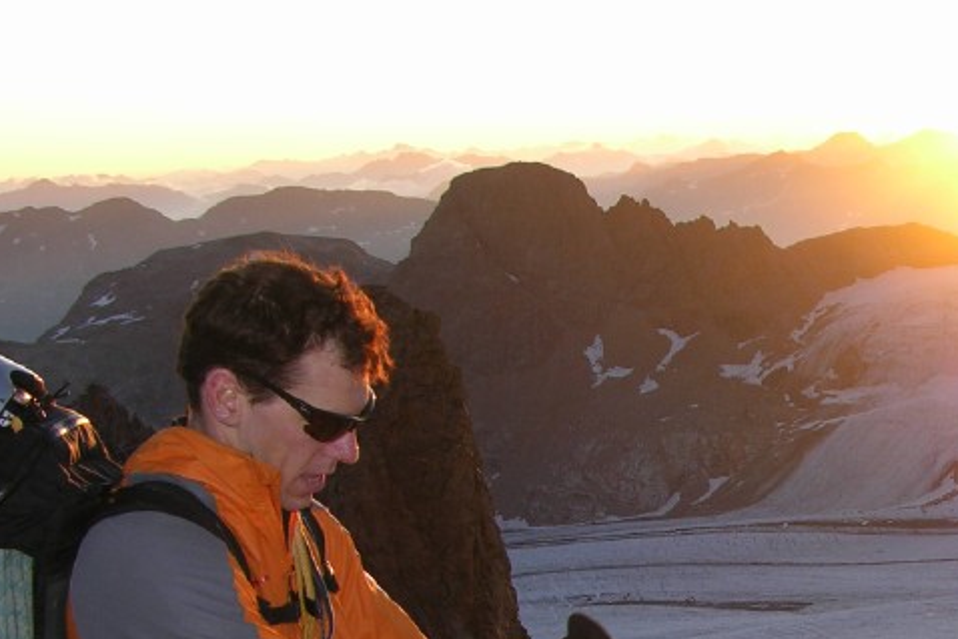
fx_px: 2076
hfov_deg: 24.9
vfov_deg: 16.9
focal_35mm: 78
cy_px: 719
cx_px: 922
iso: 50
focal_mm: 8.9
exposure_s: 1/57.6
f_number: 3.5
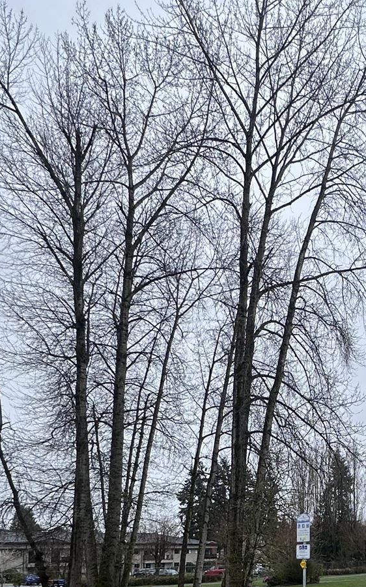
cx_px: 390
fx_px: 607
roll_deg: +1.4
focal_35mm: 38
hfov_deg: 30.5
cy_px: 490
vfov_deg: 48.0
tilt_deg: +7.2
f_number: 2.2
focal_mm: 2.22
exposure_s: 1/855
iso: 40
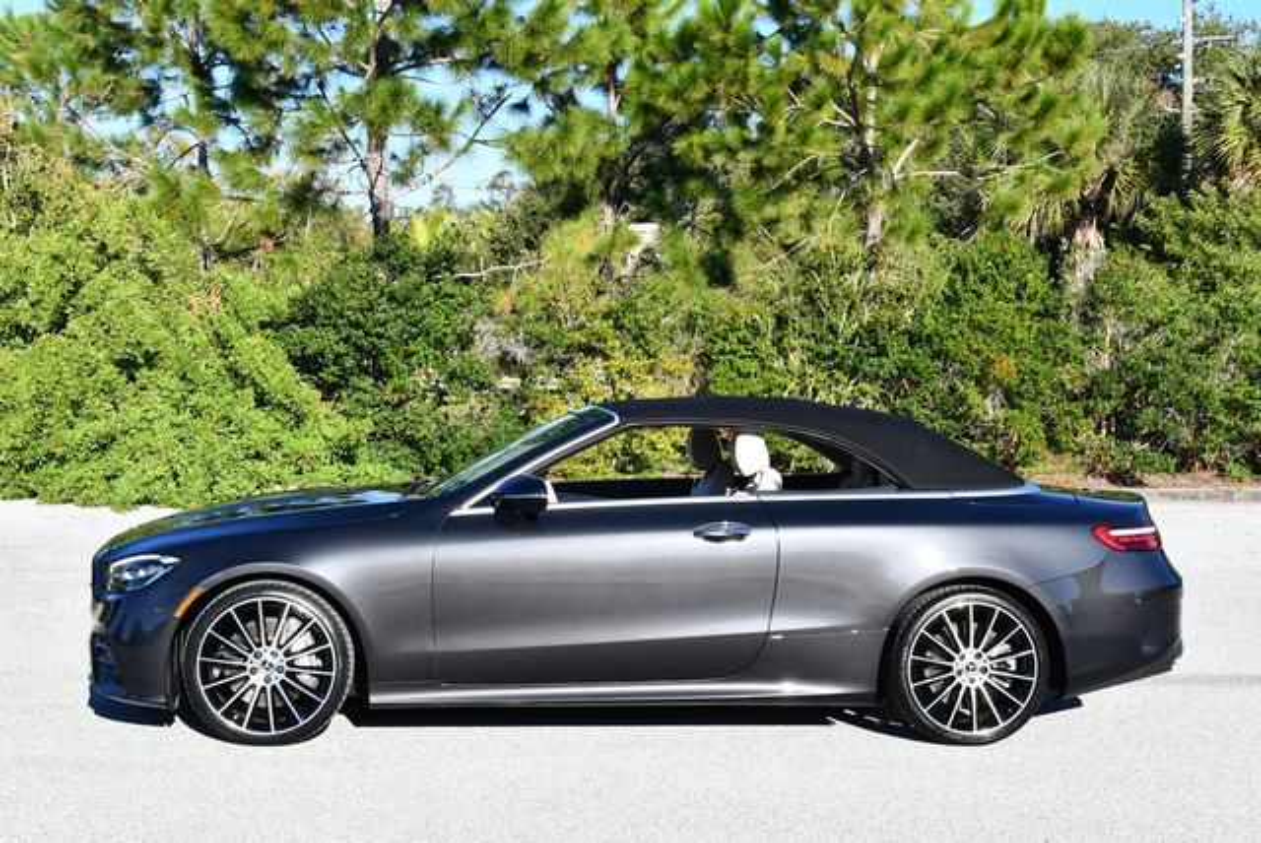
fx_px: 1963
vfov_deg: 24.2
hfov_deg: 35.6
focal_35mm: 56
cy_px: 422
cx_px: 630
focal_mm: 28
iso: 200
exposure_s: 1/250
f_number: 8
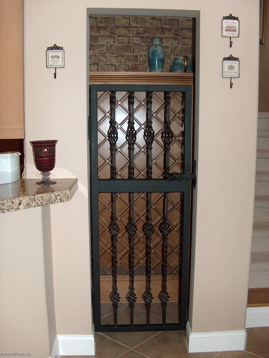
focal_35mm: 37
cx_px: 134
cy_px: 179
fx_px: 382
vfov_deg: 50.1
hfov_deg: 38.8
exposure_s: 1/60
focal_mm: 7.6
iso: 100
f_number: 2.8
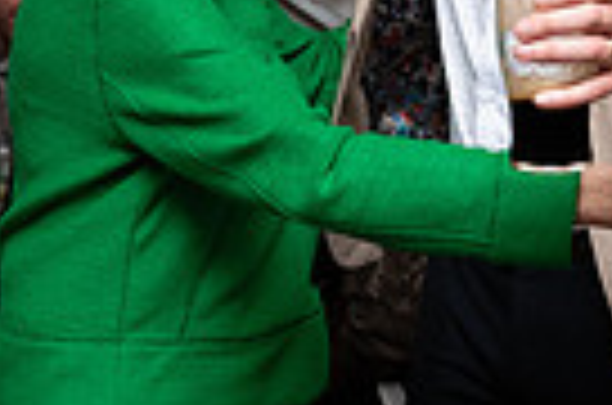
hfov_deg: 13.3
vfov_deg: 8.8
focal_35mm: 154
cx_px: 184
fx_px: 2612
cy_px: 25
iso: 800
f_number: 3.5
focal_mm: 36
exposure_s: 1/160
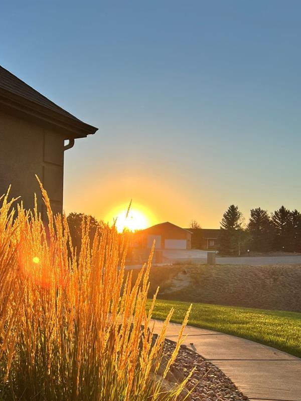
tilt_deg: +0.7
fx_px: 452
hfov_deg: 36.2
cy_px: 241
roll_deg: -1.1
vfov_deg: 47.6
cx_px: 85
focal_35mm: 39
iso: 50
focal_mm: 5.7
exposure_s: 1/2762
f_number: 1.5
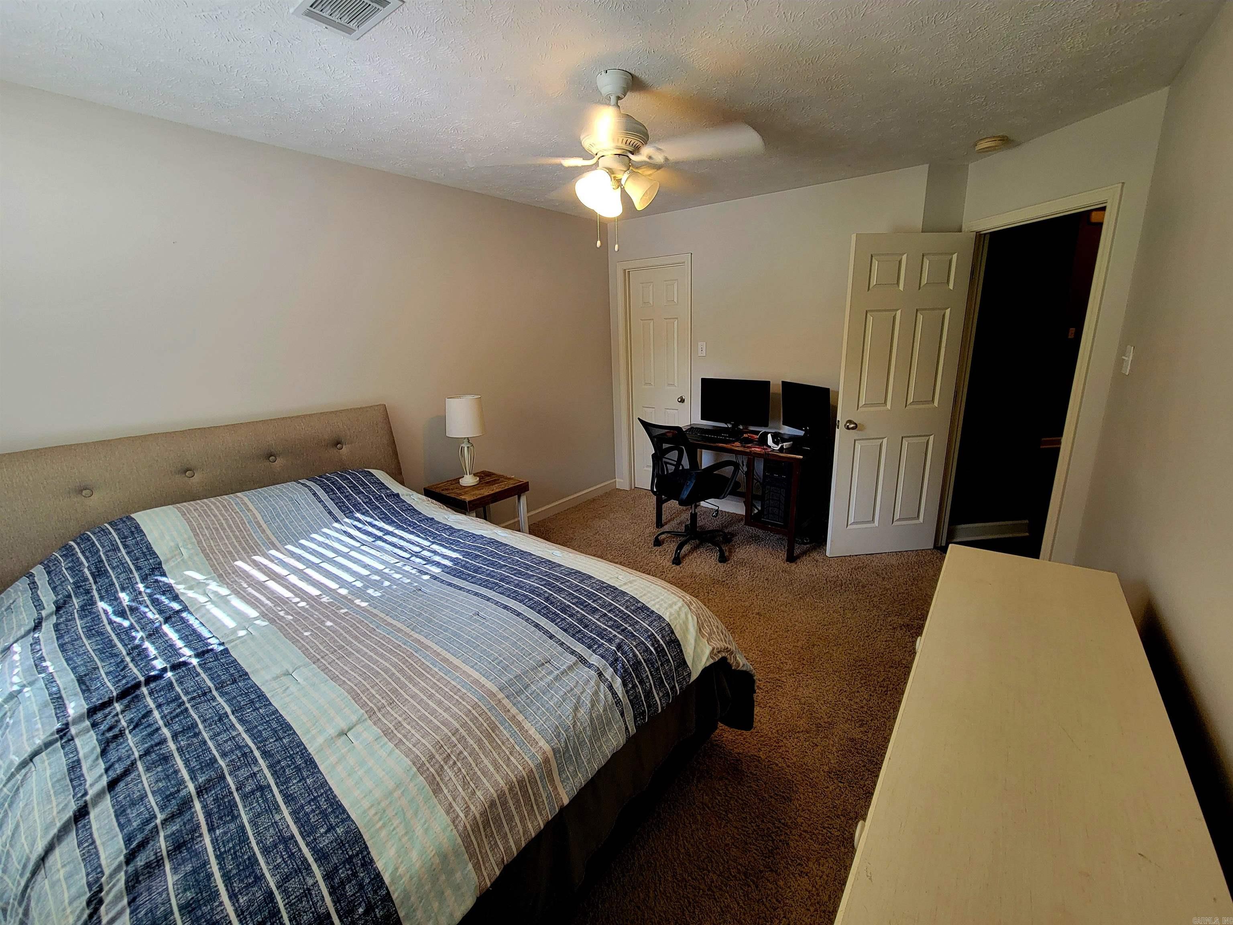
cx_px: 616
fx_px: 463
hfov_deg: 106.2
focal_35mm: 13
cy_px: 462
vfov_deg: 89.9
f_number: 2.2
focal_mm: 2.2
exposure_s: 1/60.2
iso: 100
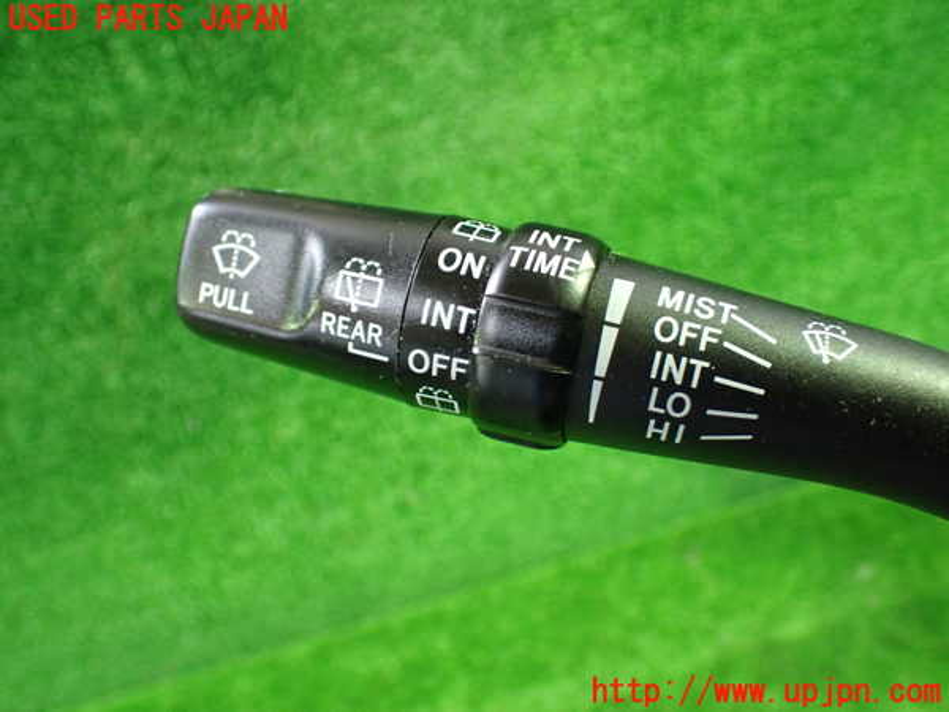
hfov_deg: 60.0
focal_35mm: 30
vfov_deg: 46.8
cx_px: 474
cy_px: 356
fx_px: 822
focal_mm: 5.4
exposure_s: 1/30
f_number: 2.3
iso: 1000
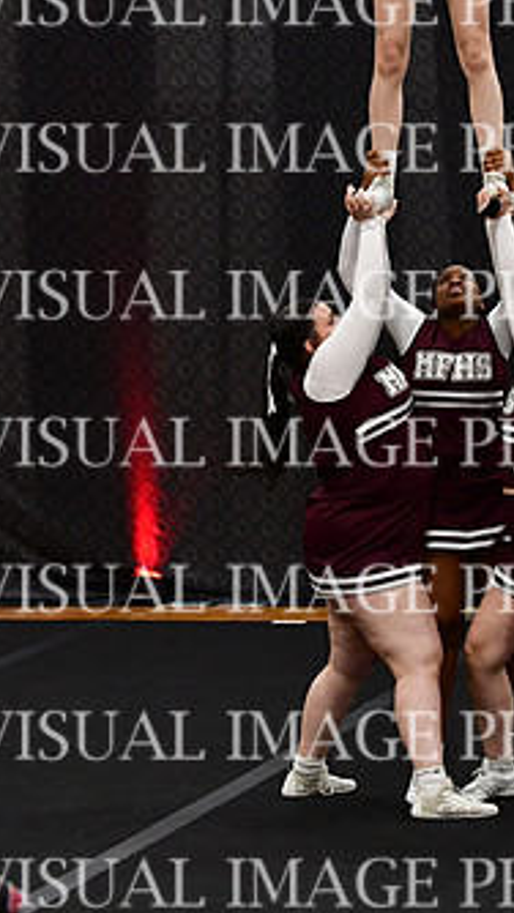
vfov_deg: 9.2
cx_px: 442
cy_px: 221
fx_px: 5691
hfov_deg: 5.2
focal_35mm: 235
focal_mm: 86
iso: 4000
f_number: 4
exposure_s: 1/500
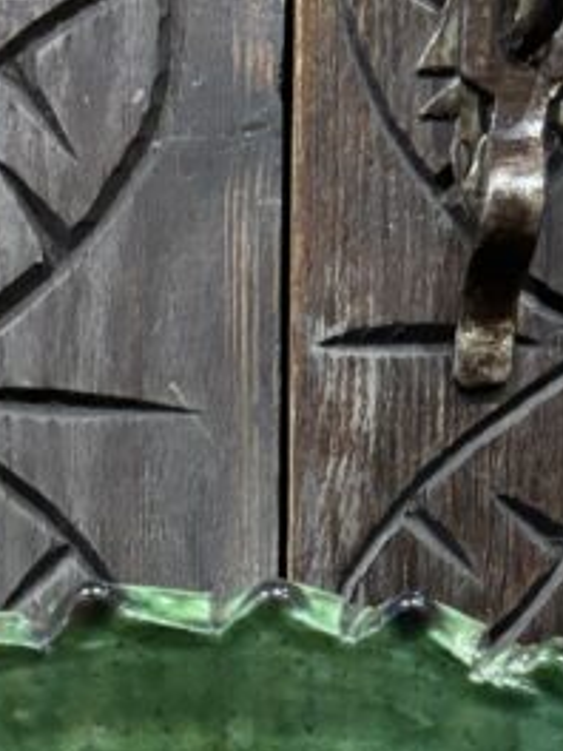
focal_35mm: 101
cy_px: 1269
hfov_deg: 14.6
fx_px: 2190
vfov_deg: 16.8
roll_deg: -0.2
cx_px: 142
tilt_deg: -14.1
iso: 320
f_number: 1.6
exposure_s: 1/50
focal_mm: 5.96
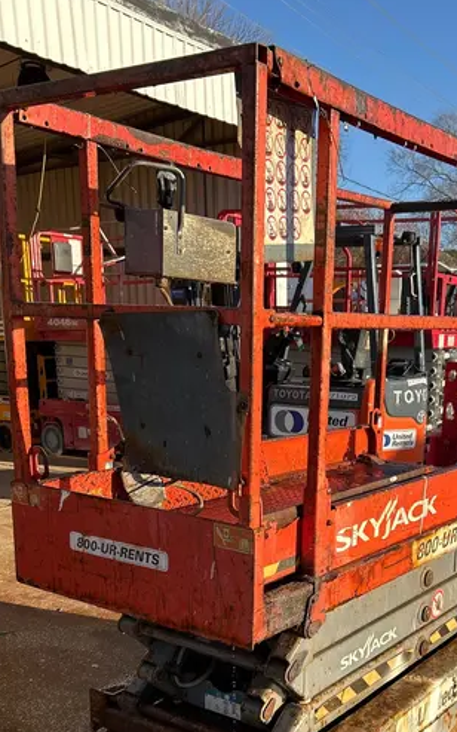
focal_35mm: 41
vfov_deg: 46.9
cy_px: 528
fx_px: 817
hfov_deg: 31.0
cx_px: 306
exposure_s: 1/1531
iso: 50
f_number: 1.5
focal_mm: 5.7
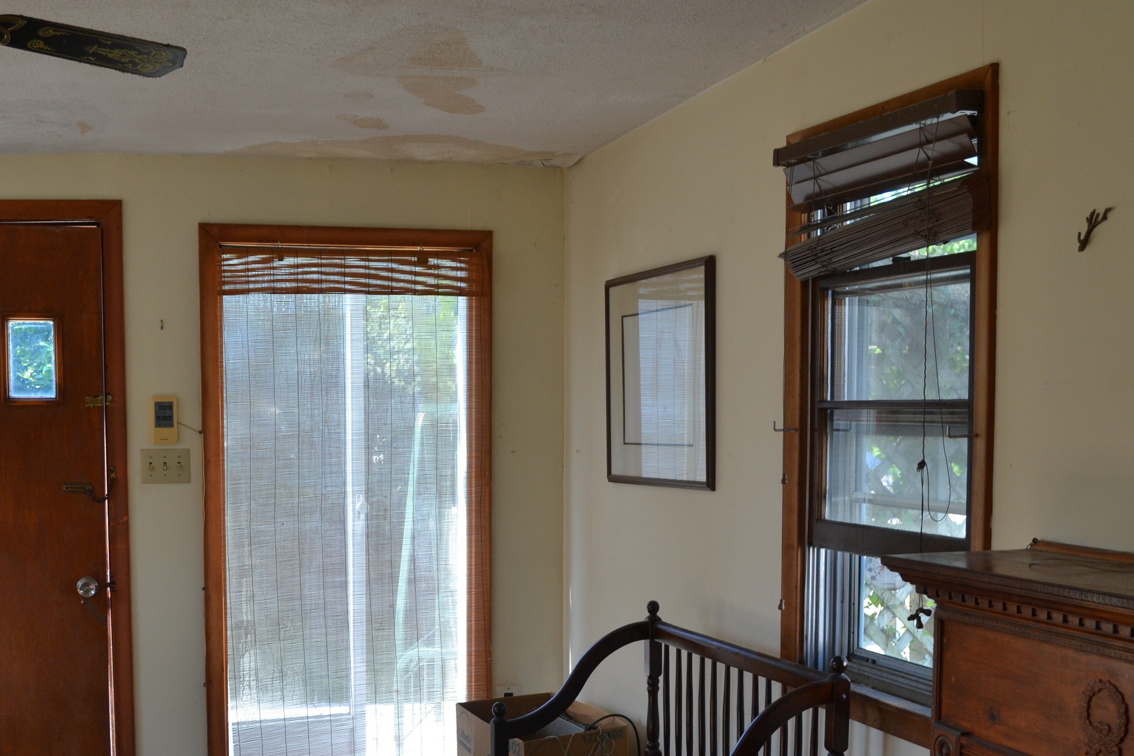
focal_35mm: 48
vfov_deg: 27.8
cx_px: 497
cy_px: 529
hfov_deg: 41.0
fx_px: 1512
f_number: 5.6
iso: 180
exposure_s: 1/60
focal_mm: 22
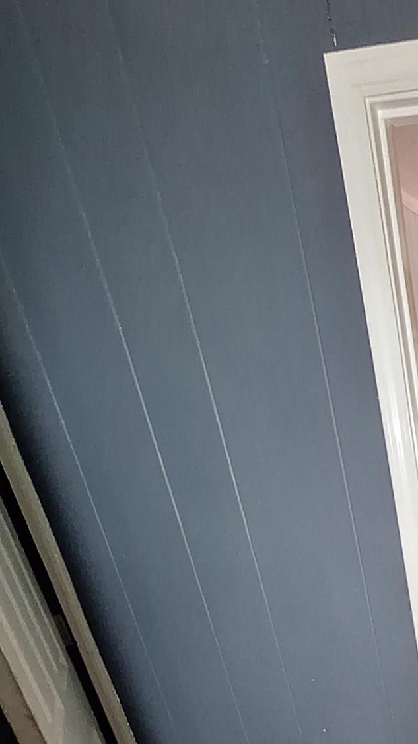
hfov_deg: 30.4
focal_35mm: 29
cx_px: 563
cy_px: 704
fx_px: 571
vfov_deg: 54.9
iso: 200
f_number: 2.2
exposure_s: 1/50
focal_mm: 1.74
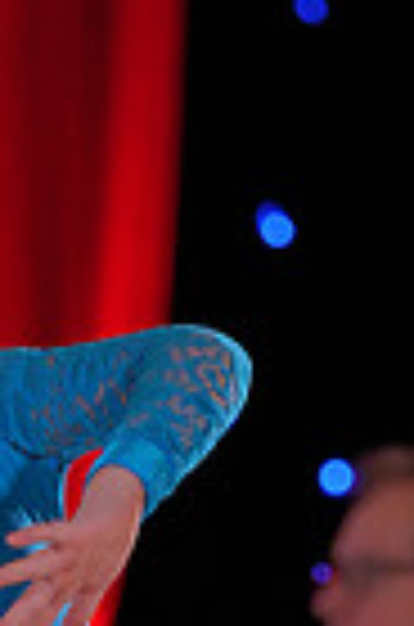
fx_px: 12551
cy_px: 1009
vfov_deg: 2.8
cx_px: -263
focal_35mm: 724
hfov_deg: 1.9
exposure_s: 1/400
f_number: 4
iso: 800
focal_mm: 173
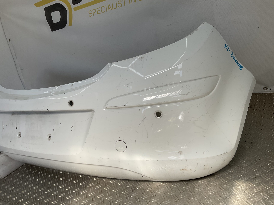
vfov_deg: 48.2
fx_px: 230
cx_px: 137
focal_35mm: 29
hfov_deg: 61.7
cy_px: 102
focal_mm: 3
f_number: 1.8
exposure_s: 1/792
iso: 16
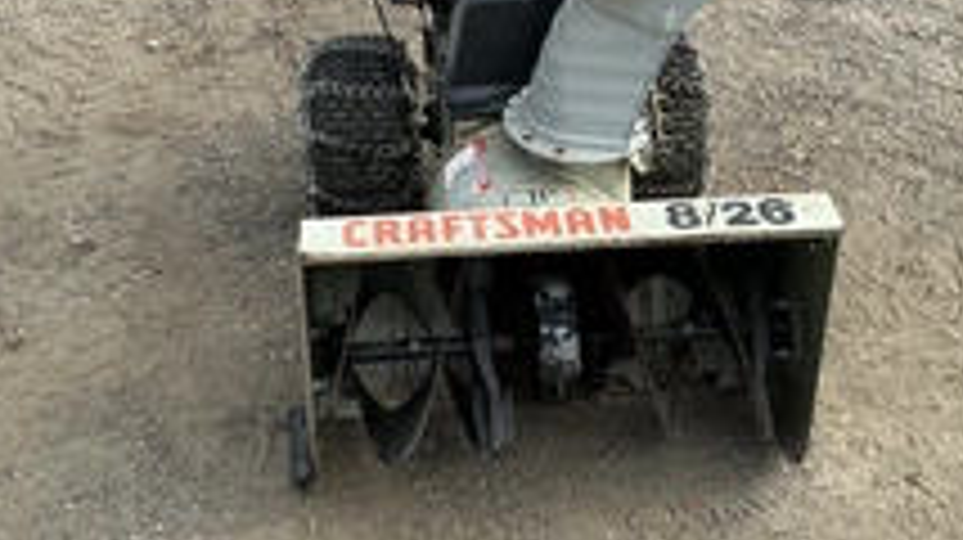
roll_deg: -0.1
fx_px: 1454
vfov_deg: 20.2
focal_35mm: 57
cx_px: 486
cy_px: -40
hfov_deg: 36.6
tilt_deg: -26.7
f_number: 1.8
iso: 25
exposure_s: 1/635
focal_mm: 3
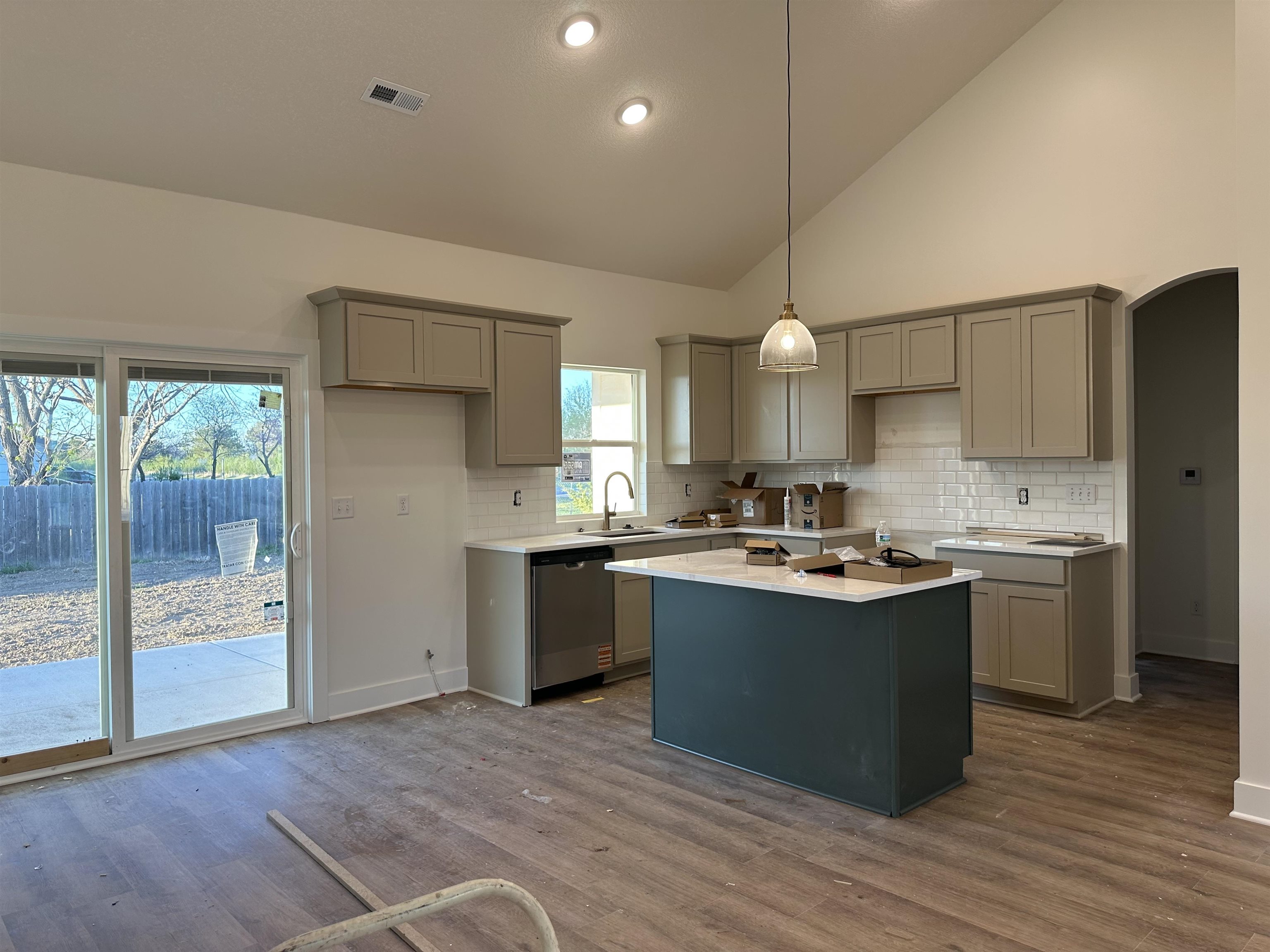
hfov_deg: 71.6
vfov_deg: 56.8
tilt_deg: -0.8
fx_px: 881
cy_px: 476
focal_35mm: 24
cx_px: 635
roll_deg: +0.6
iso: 100
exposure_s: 1/120
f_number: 1.78
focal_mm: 6.86
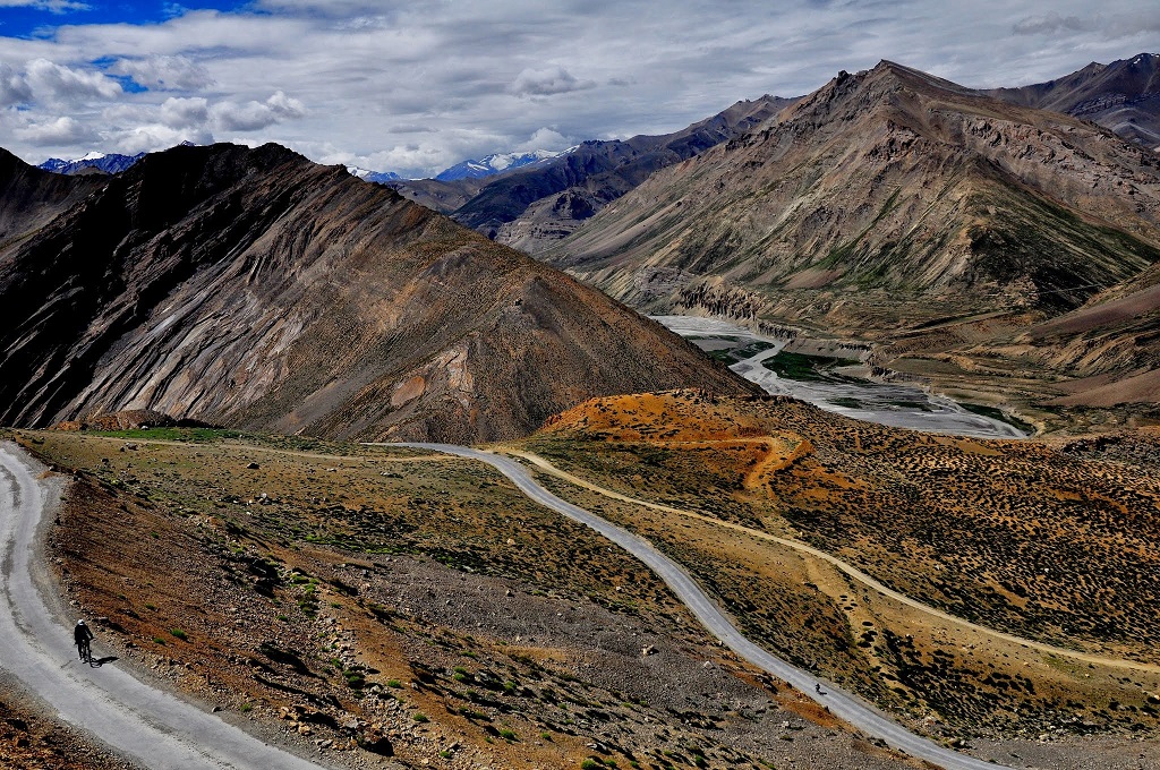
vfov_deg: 36.8
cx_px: 580
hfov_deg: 53.2
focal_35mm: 36
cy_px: 385
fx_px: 1159
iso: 250
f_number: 8
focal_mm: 24
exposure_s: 1/2500
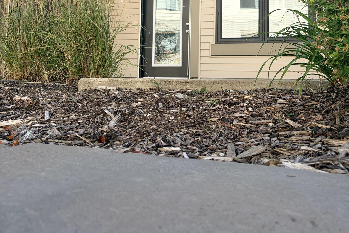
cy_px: 46
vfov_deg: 34.8
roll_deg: -0.9
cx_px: 178
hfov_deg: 51.9
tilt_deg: +7.4
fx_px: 359
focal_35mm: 37
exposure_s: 1/654
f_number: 1.6
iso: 50
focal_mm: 5.96
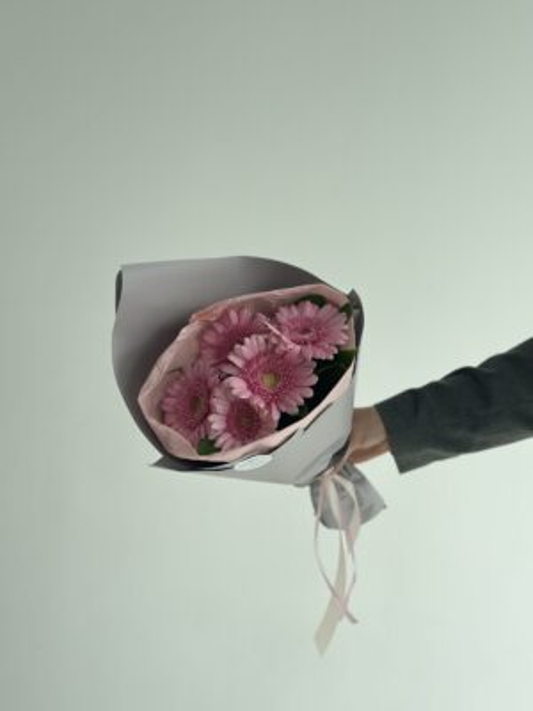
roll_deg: -1.4
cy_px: 356
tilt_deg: -9.9
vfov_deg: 39.7
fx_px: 985
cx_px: 266
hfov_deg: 30.3
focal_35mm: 48
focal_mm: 6.86
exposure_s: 1/1009
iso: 80
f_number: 1.78
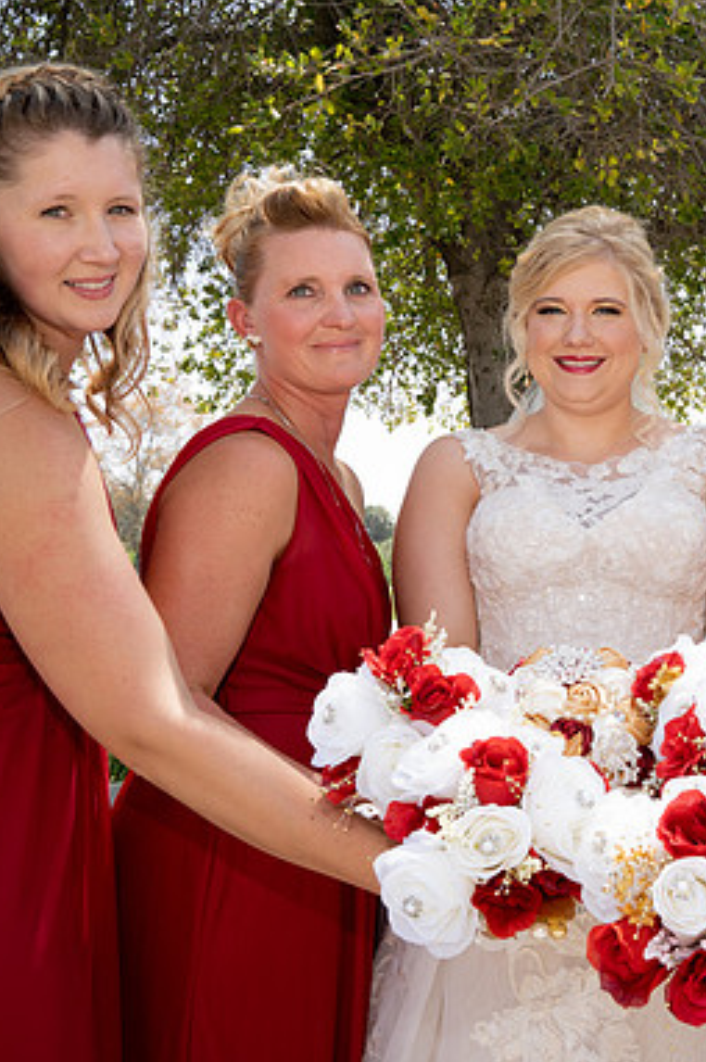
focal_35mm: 38
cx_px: 631
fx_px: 1120
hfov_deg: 33.2
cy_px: 535
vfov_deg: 50.7
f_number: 10
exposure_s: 1/200
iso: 500
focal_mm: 25
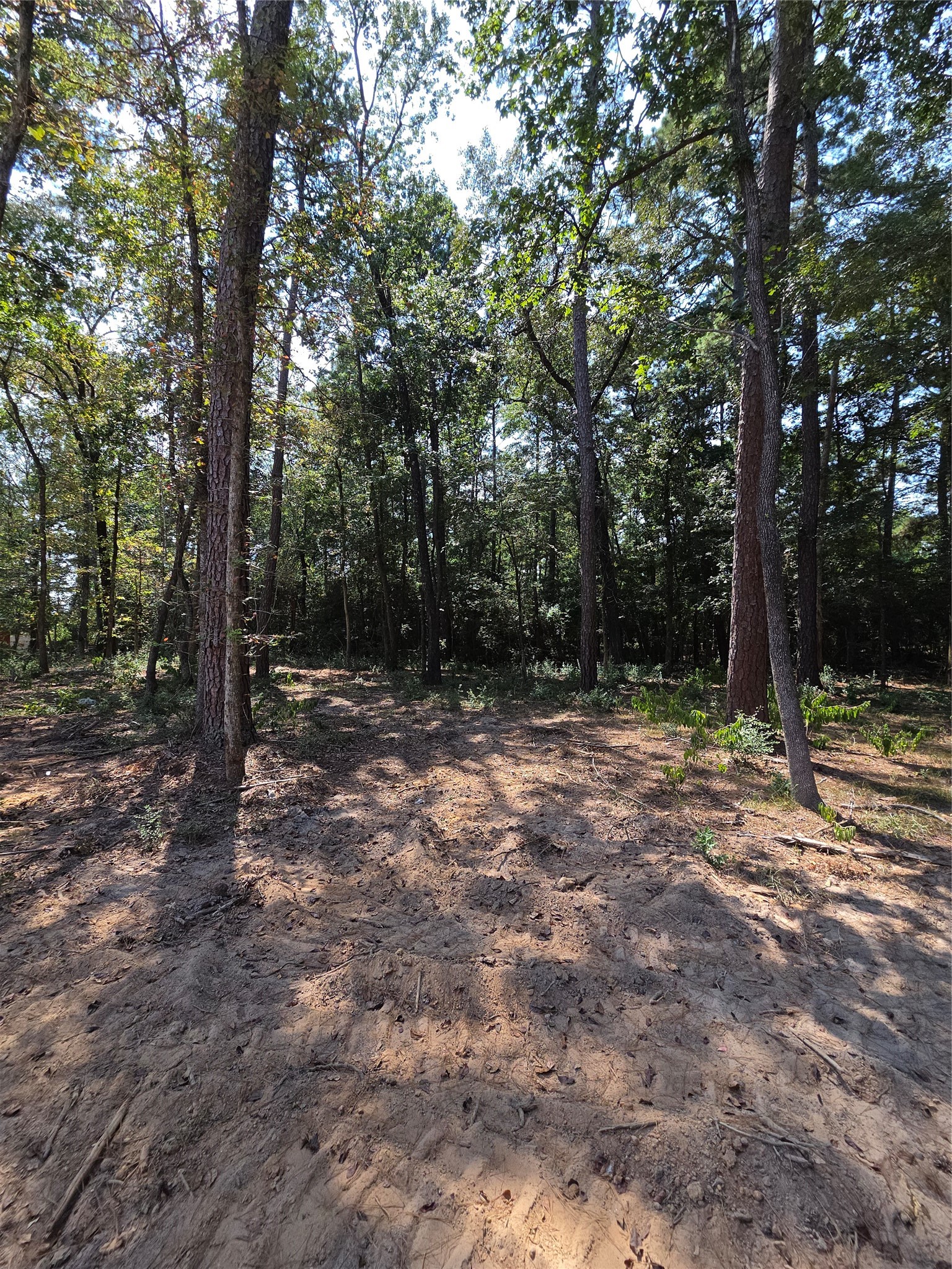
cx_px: 476
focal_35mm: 13
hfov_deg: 89.9
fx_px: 477
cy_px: 634
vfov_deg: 106.2
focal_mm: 2.2
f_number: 2.2
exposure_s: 1/551
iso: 50
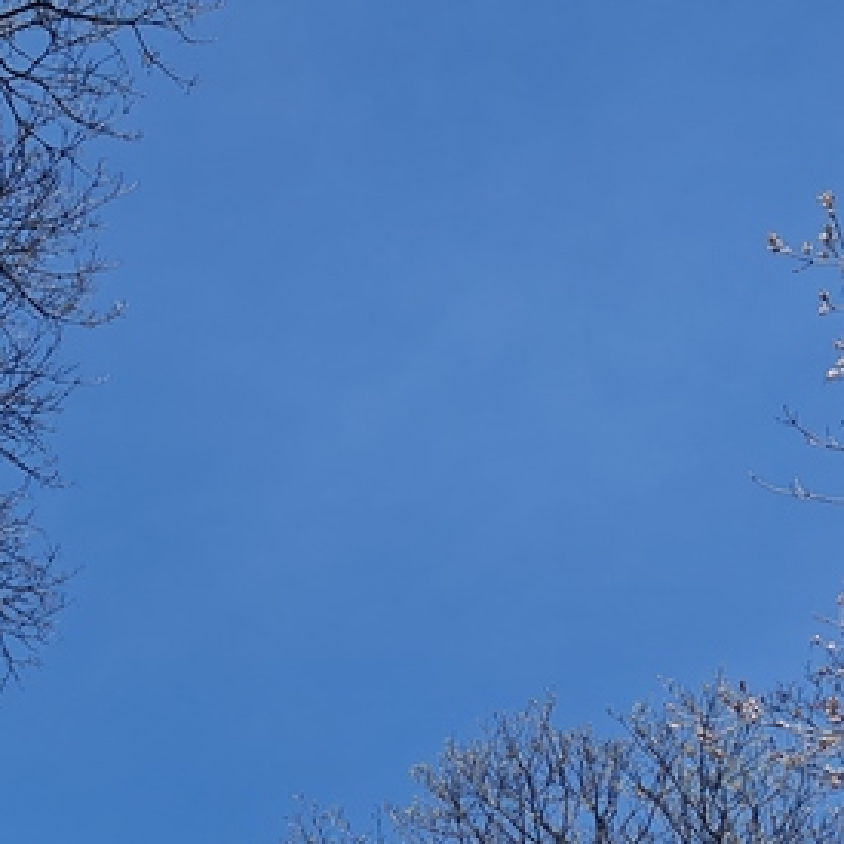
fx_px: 2179
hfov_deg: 20.4
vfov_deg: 18.5
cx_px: -199
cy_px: 1378
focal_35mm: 79
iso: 64
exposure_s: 1/2498
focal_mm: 5.59
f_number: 1.8
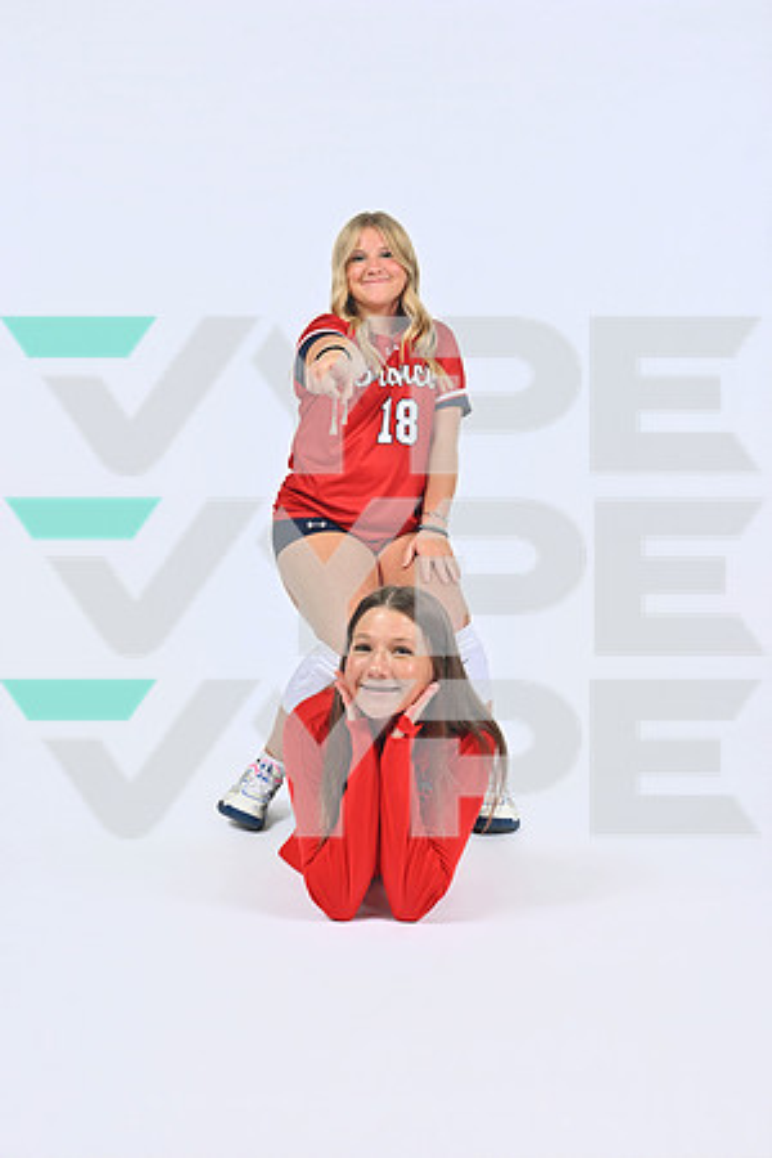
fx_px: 1254
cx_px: 386
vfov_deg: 49.6
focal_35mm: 39
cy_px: 579
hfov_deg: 34.2
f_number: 7.1
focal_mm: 39
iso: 160
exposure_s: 1/200
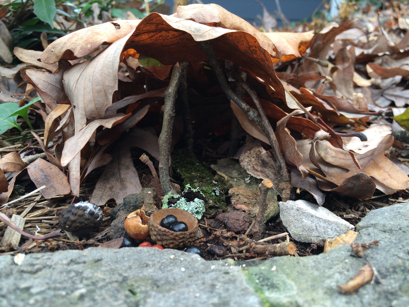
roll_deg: -2.4
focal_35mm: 29
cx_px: 204
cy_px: 154
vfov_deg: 48.2
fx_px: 343
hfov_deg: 61.7
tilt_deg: -19.9
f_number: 2.2
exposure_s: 1/120
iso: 40
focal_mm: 4.15
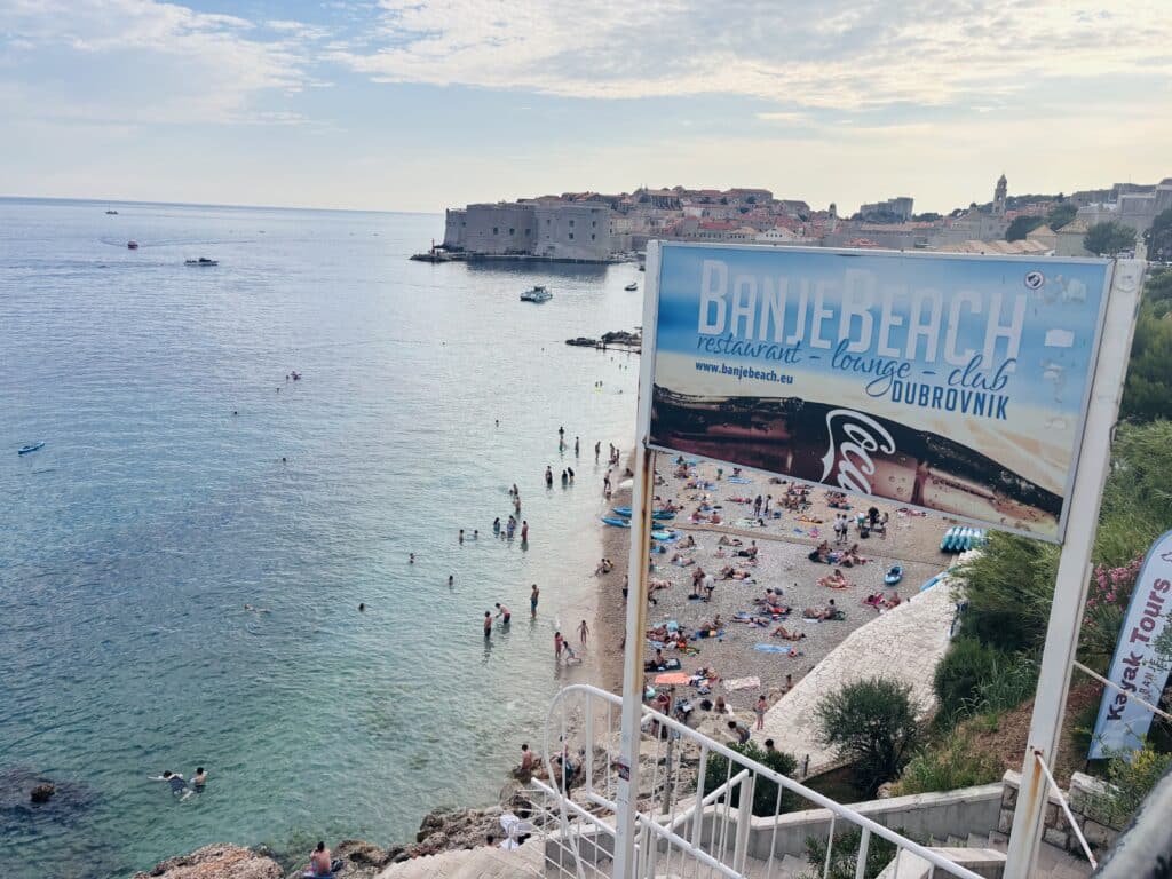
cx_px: 586
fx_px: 880
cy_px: 440
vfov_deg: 53.1
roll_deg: -1.8
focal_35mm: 26
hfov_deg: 67.3
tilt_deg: -14.9
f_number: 1.6
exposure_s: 1/2571
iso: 50
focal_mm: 5.96
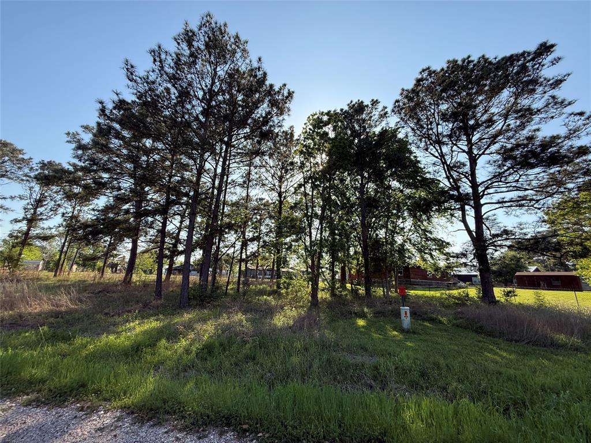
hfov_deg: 102.1
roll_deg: -2.5
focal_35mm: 14
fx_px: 239
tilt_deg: +14.1
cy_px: 222
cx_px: 296
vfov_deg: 85.7
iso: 64
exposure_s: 1/751
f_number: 2.2
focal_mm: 2.22
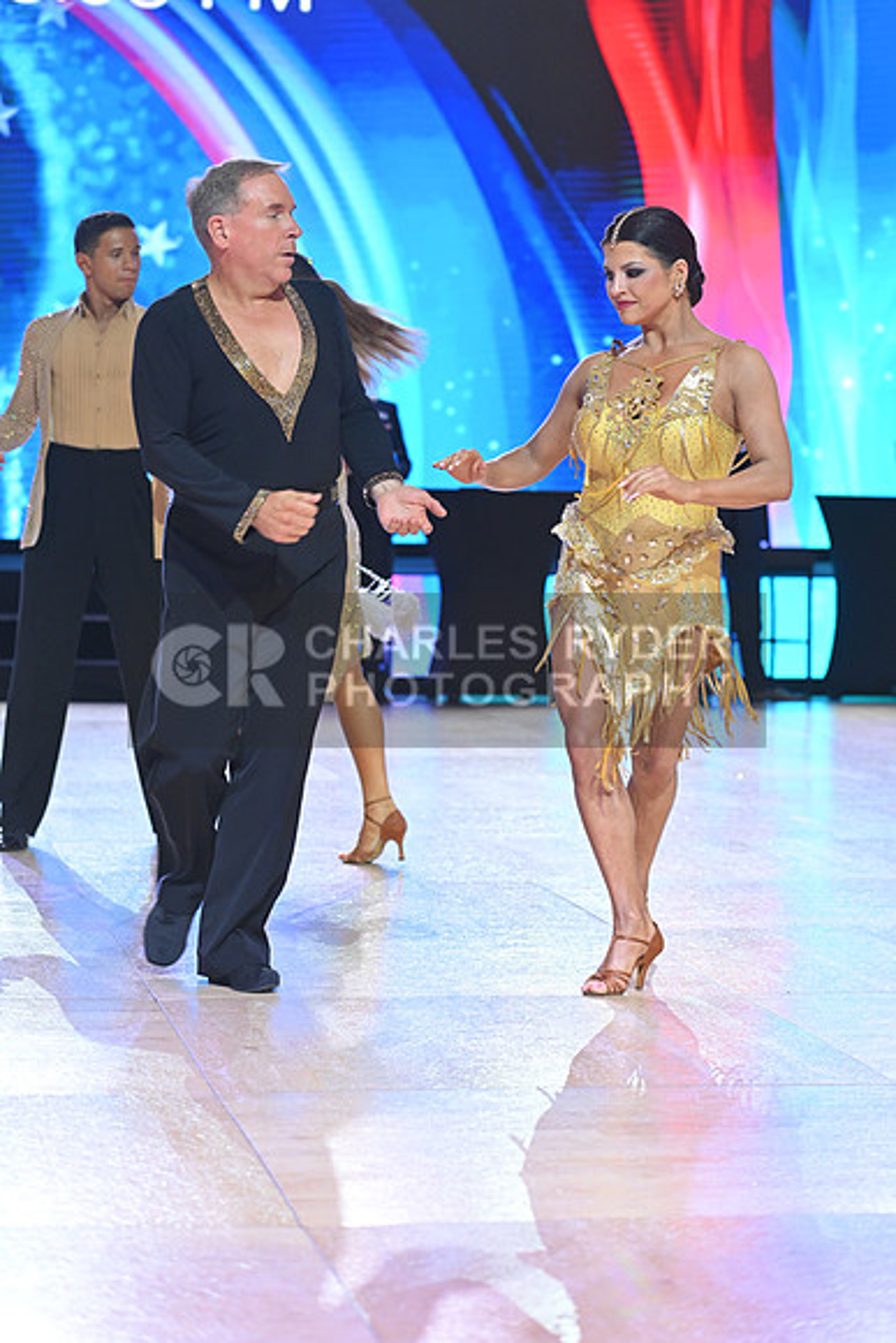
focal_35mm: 102
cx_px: 448
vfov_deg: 20.0
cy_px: 672
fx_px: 3805
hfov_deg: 13.4
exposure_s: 1/250
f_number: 4
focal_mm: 102
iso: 1600
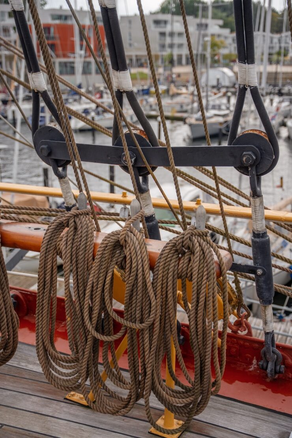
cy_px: 219
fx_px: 543
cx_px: 146
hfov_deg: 30.1
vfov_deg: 44.0
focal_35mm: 45
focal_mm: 44.6
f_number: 2.8
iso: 100
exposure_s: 1/640
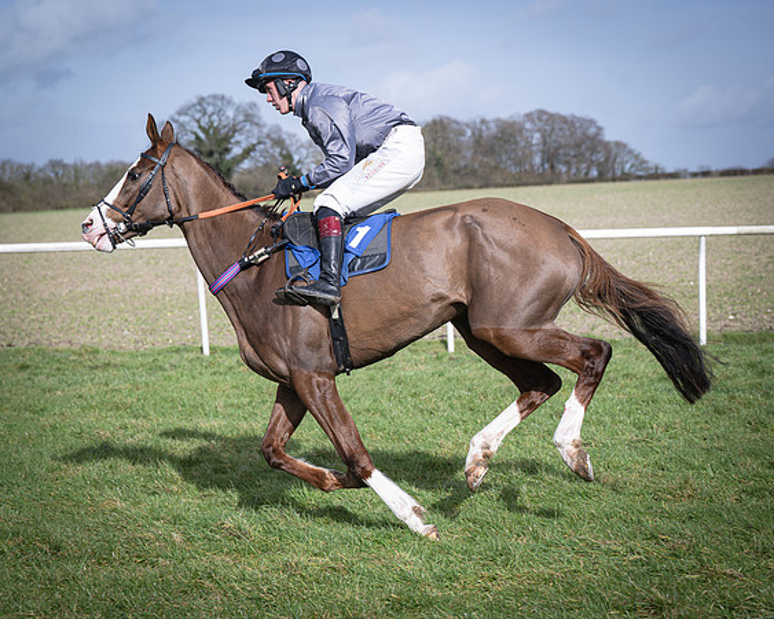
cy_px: 336
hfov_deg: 20.6
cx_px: 351
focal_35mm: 93
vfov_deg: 16.5
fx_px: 2127
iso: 200
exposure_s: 1/2000
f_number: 4
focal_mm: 70
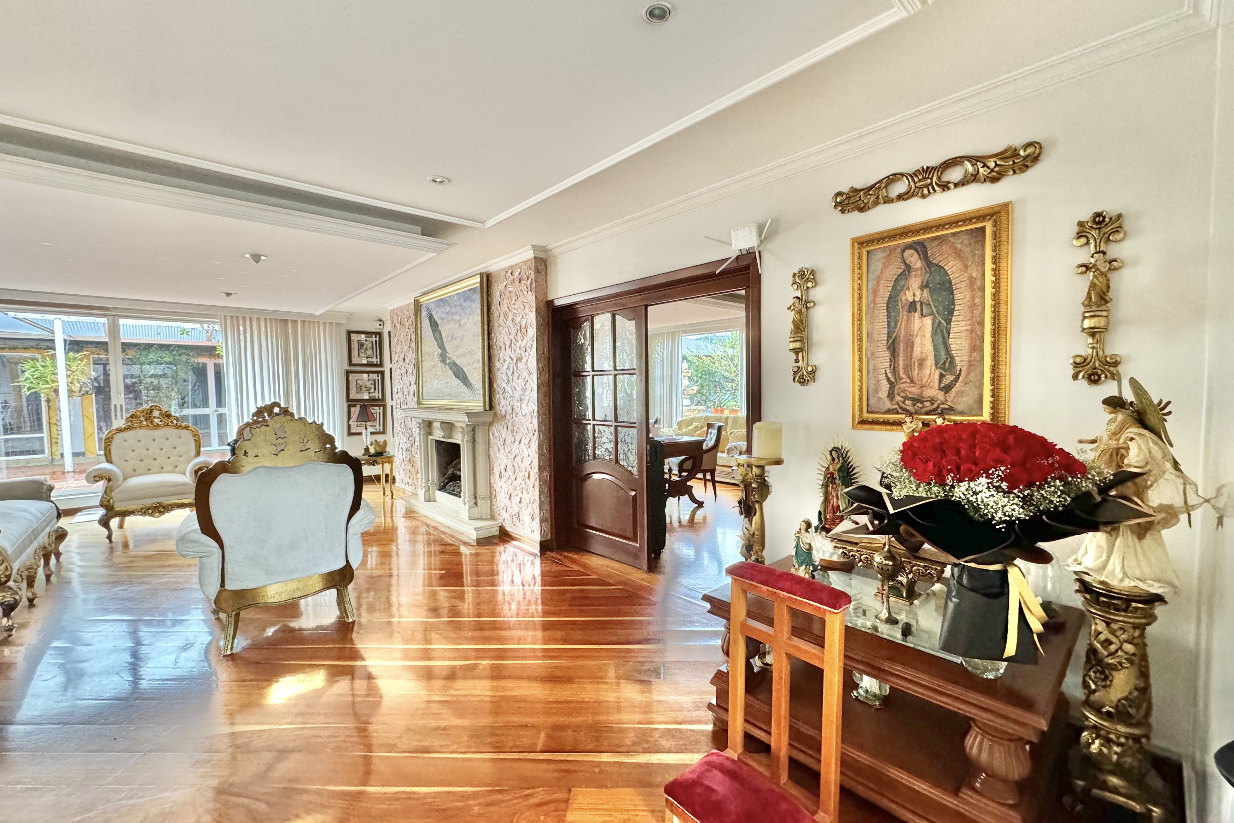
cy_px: 416
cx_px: 635
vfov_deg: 77.3
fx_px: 514
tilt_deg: -2.8
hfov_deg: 100.4
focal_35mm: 15
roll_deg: +1.1
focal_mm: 2.22
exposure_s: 1/91
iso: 320
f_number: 2.2
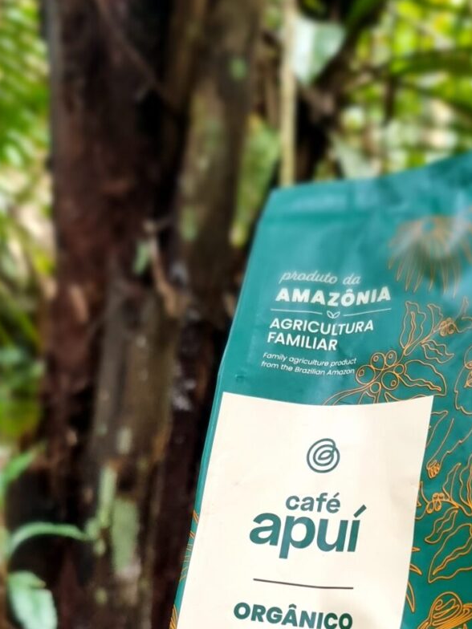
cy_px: 578
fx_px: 891
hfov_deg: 29.4
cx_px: 321
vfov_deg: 36.3
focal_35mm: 49
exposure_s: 1/60
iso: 320
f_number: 1.8
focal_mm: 6.7
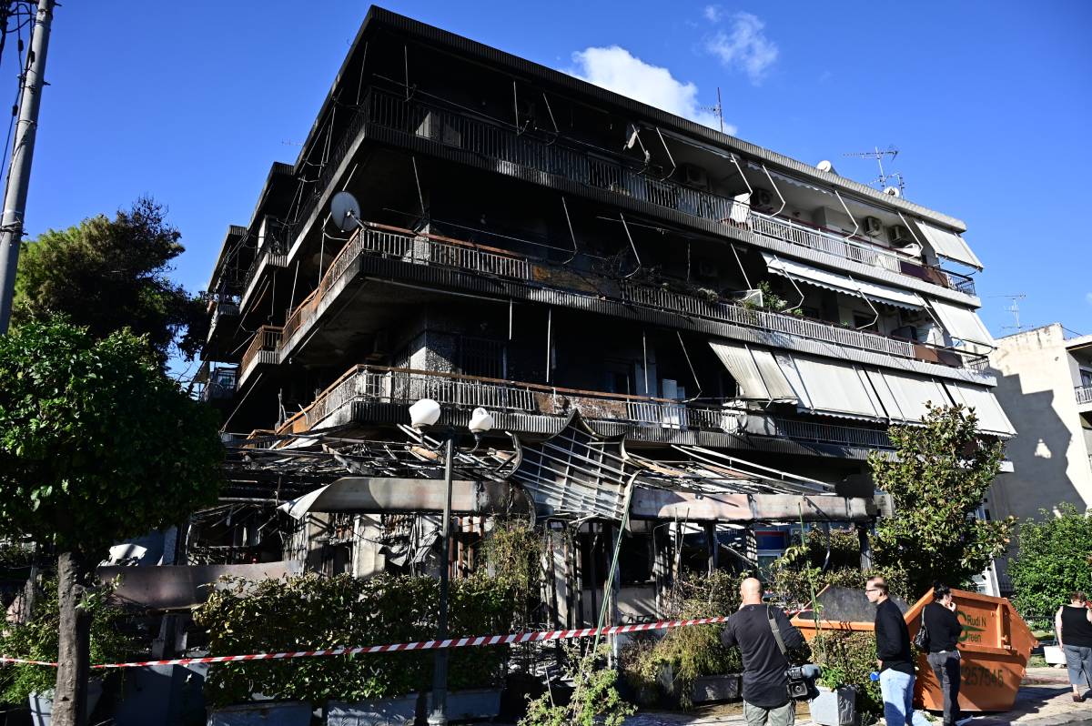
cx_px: 546
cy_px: 363
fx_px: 727
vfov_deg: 53.1
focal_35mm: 24
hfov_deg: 73.8
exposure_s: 1/2500
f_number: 5
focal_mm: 24
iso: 400
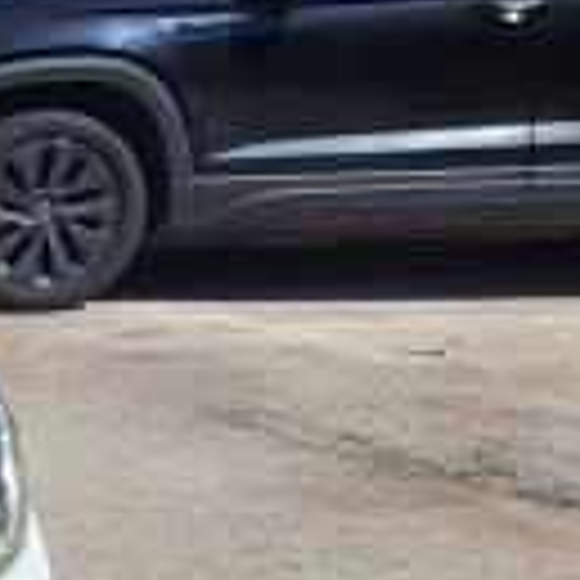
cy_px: 477
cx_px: -778
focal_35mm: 114
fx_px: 2161
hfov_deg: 12.3
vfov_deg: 15.2
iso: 40
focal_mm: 5.4
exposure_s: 1/5102
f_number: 1.8
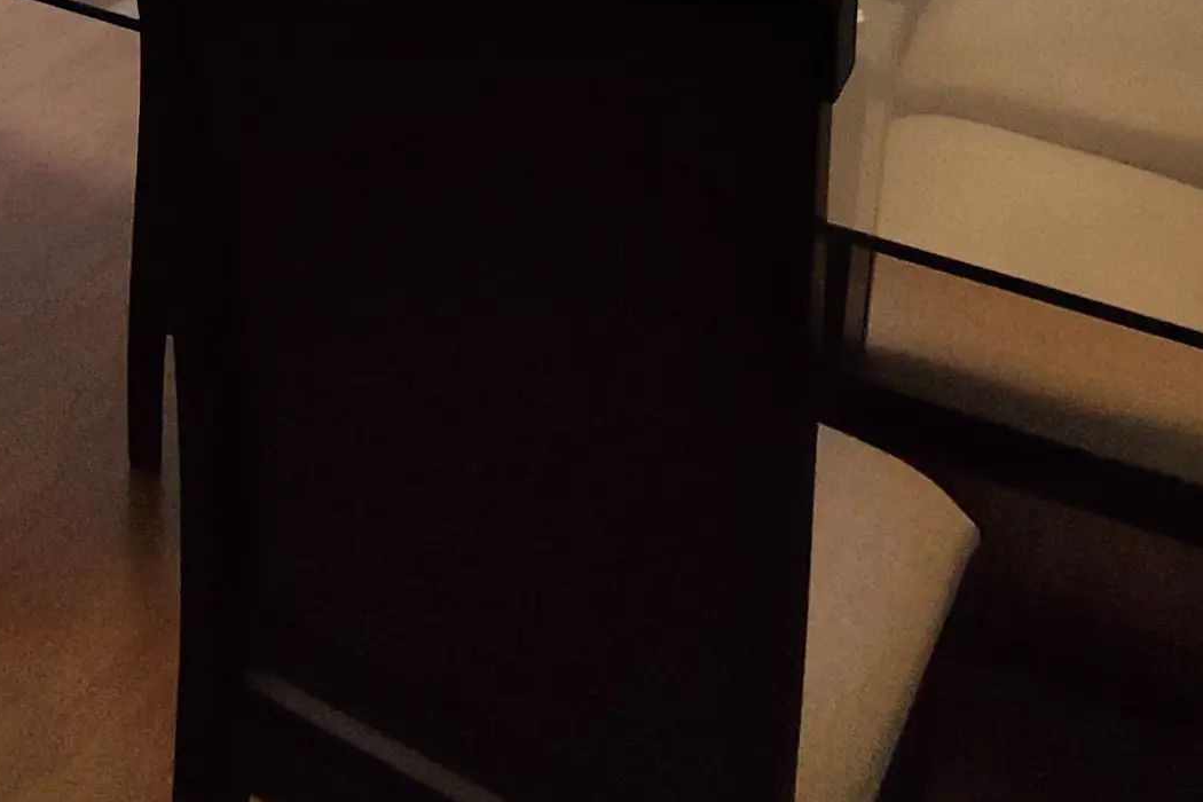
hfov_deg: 37.3
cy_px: -380
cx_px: 305
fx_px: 1738
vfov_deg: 21.9
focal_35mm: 52
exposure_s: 1/60
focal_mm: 1.65
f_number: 2.2
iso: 160
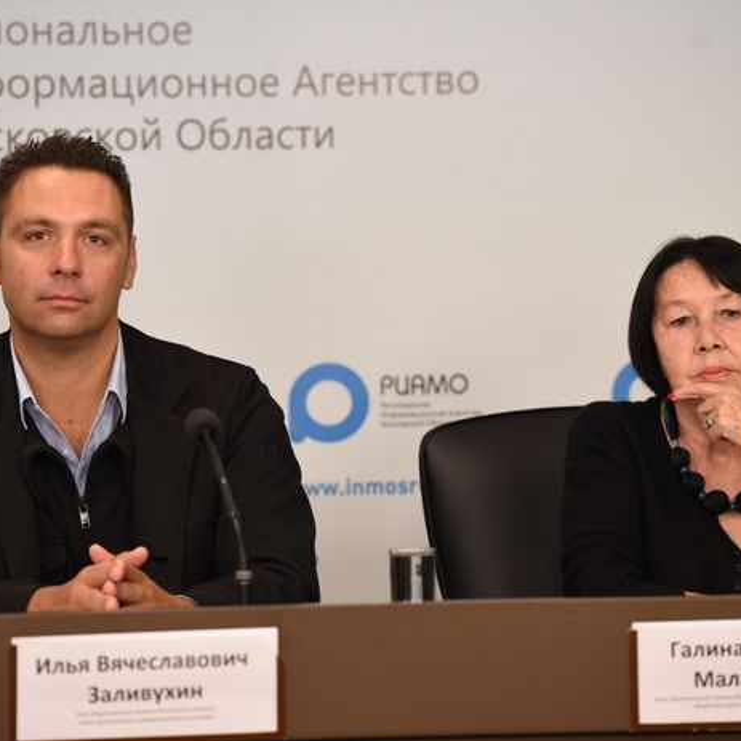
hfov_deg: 7.6
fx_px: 5594
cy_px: 370
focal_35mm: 231
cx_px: 395
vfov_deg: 7.6
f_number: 4
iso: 2500
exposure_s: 1/320
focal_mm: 180
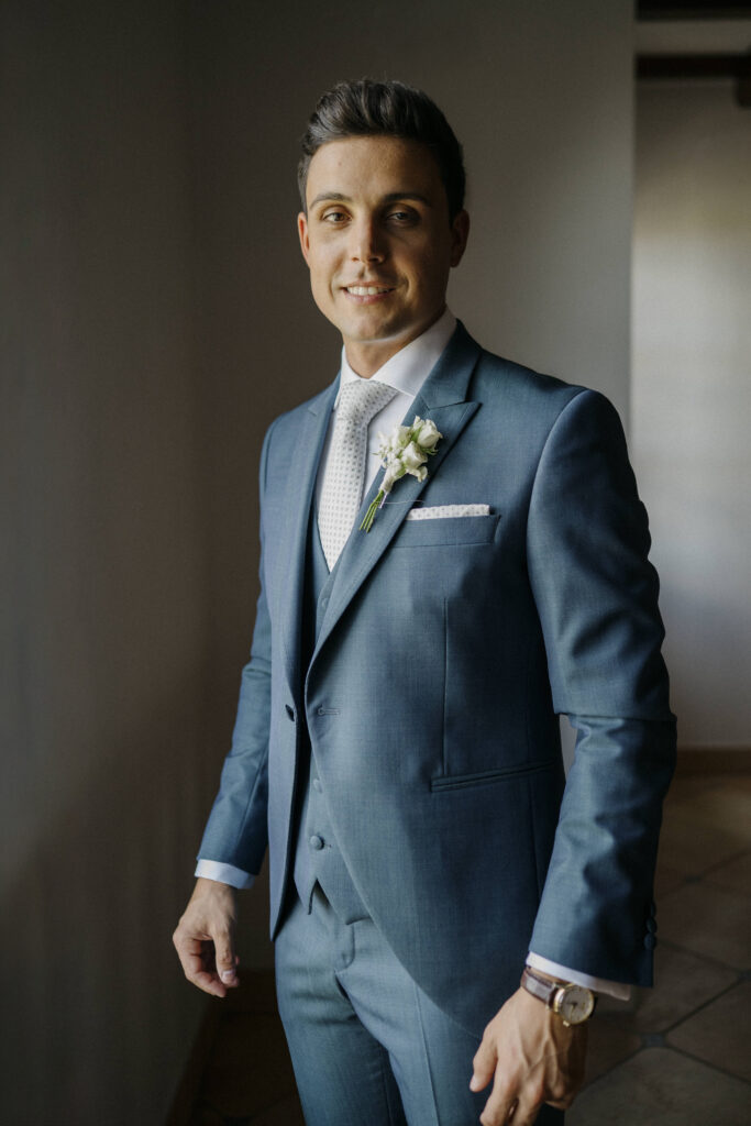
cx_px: 376
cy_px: 563
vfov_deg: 54.4
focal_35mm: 35
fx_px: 1095
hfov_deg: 37.9
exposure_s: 1/400
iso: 400
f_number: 2
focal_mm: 35
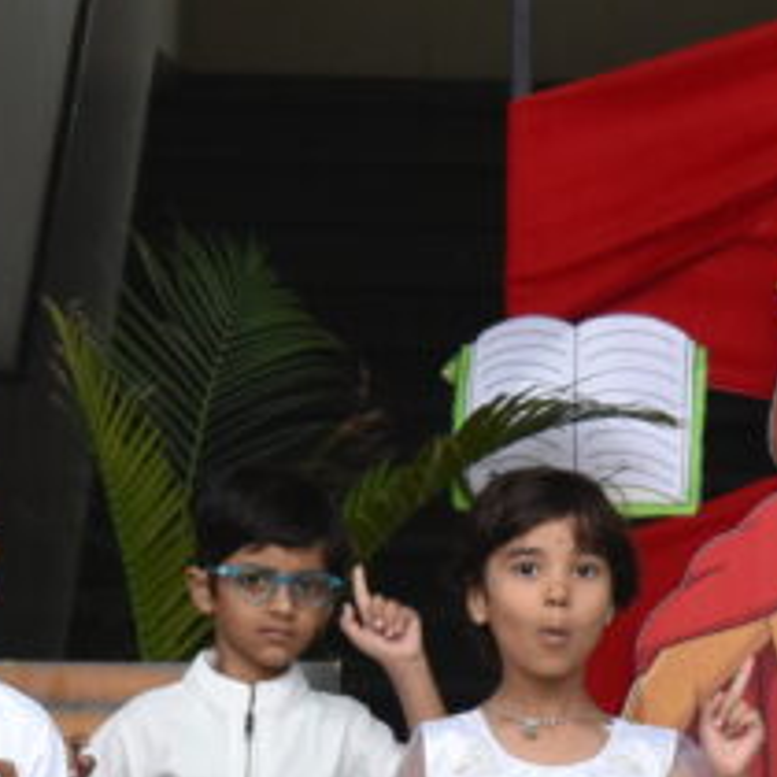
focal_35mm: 400
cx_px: 1217
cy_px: 873
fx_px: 10169
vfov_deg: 4.4
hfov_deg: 4.3
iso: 800
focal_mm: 55
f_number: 5.6
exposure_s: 1/500
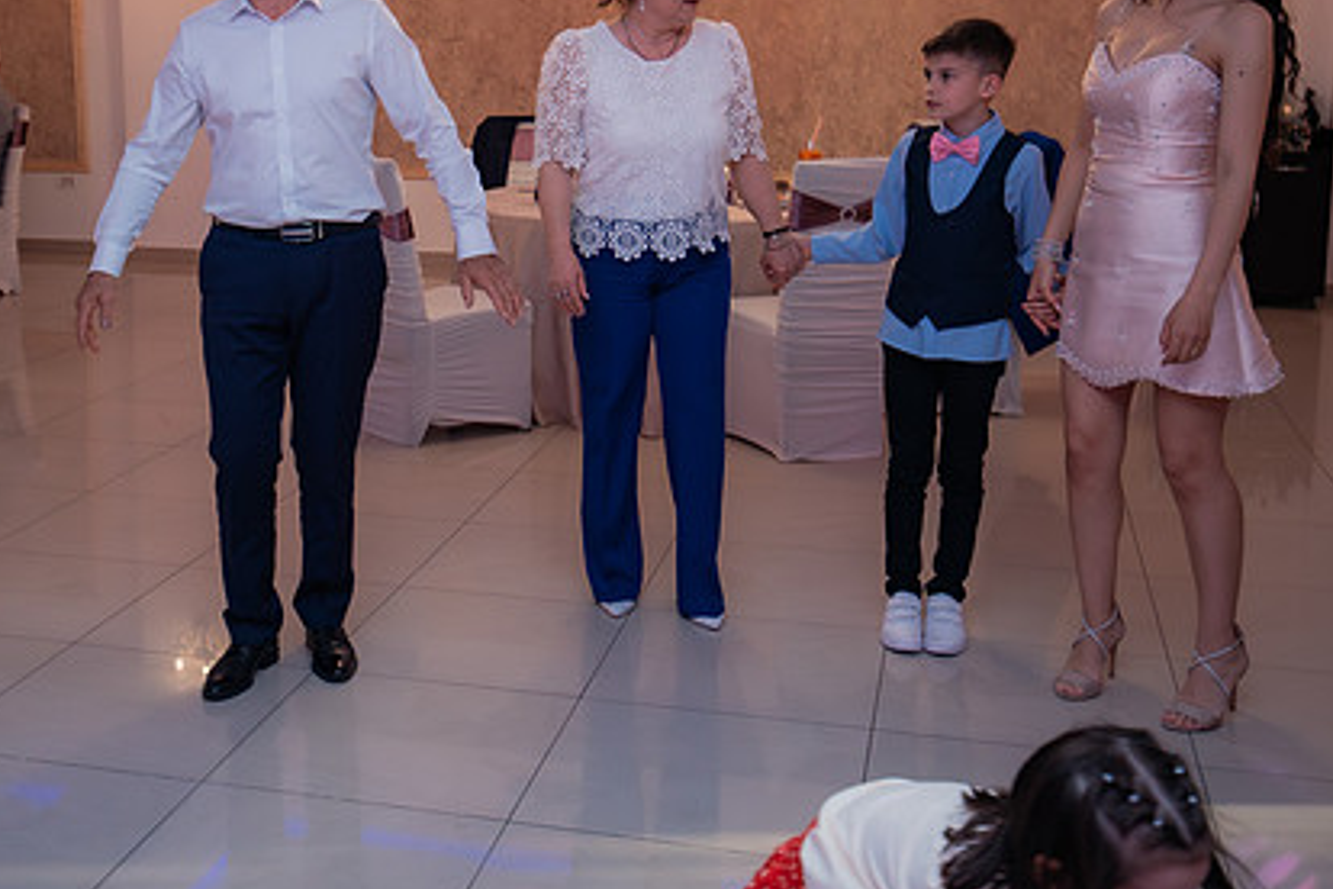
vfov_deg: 27.4
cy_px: 340
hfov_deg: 39.7
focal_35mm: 49
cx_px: 404
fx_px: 1814
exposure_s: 1/200
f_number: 2.8
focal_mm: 30
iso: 1600
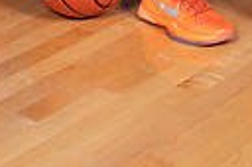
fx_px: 1181
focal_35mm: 169
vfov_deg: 7.5
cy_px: -240
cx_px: 126
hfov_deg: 12.2
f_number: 7.1
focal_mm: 48
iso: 500
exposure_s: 1/320
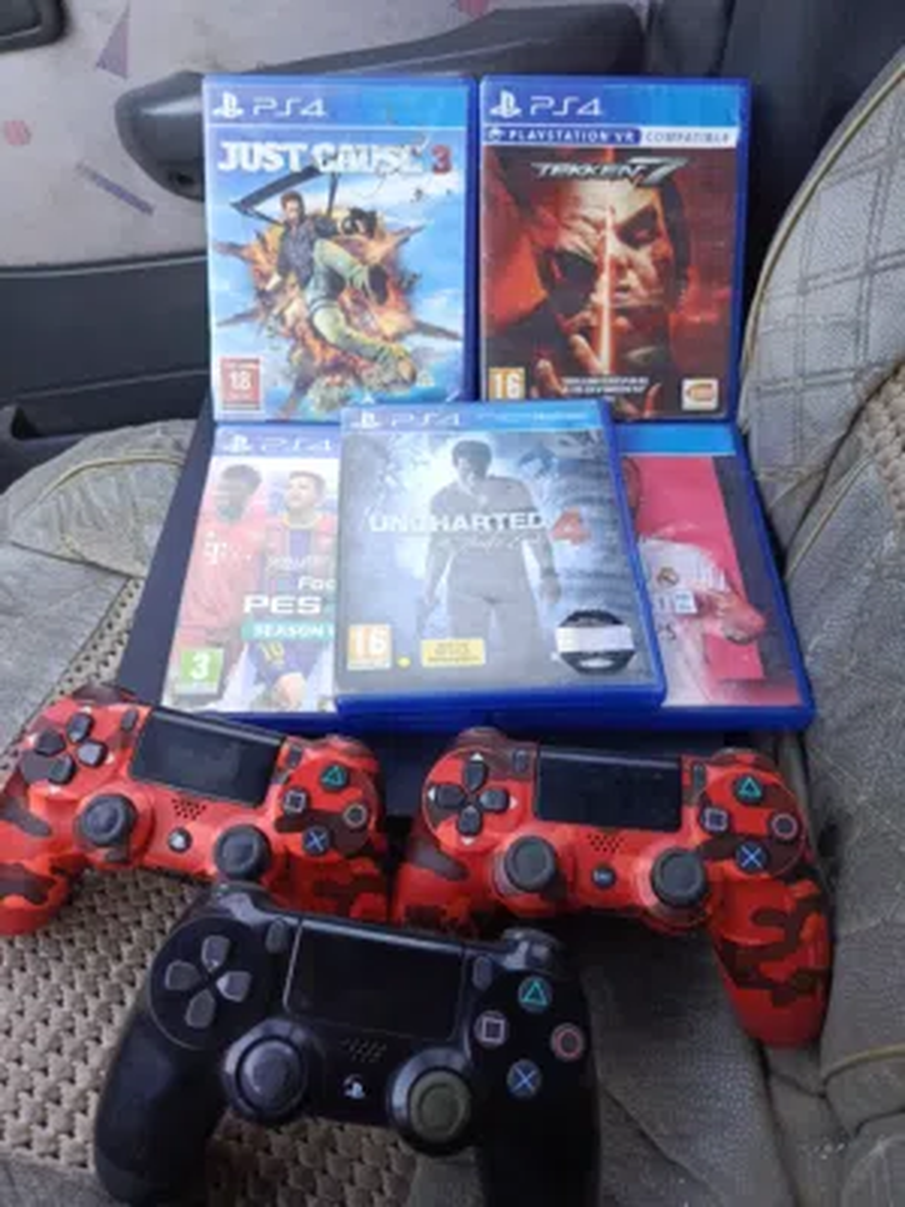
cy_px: 604
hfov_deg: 58.9
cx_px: 452
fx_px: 802
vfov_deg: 73.9
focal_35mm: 23
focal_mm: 5.25
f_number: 1.7
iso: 504
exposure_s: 1/50
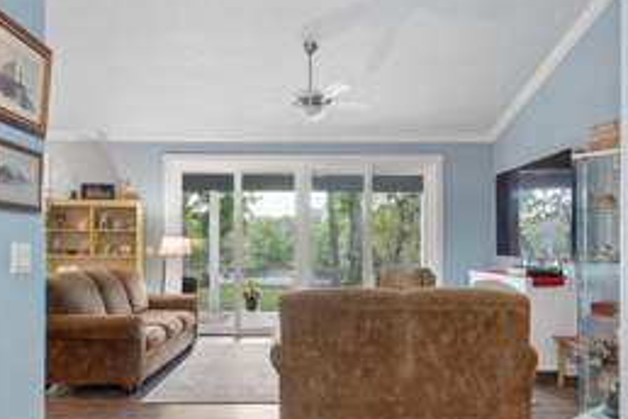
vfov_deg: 46.8
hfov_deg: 69.4
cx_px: 302
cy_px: 337
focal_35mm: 26
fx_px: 454
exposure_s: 1/30
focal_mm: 14
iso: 400
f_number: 8
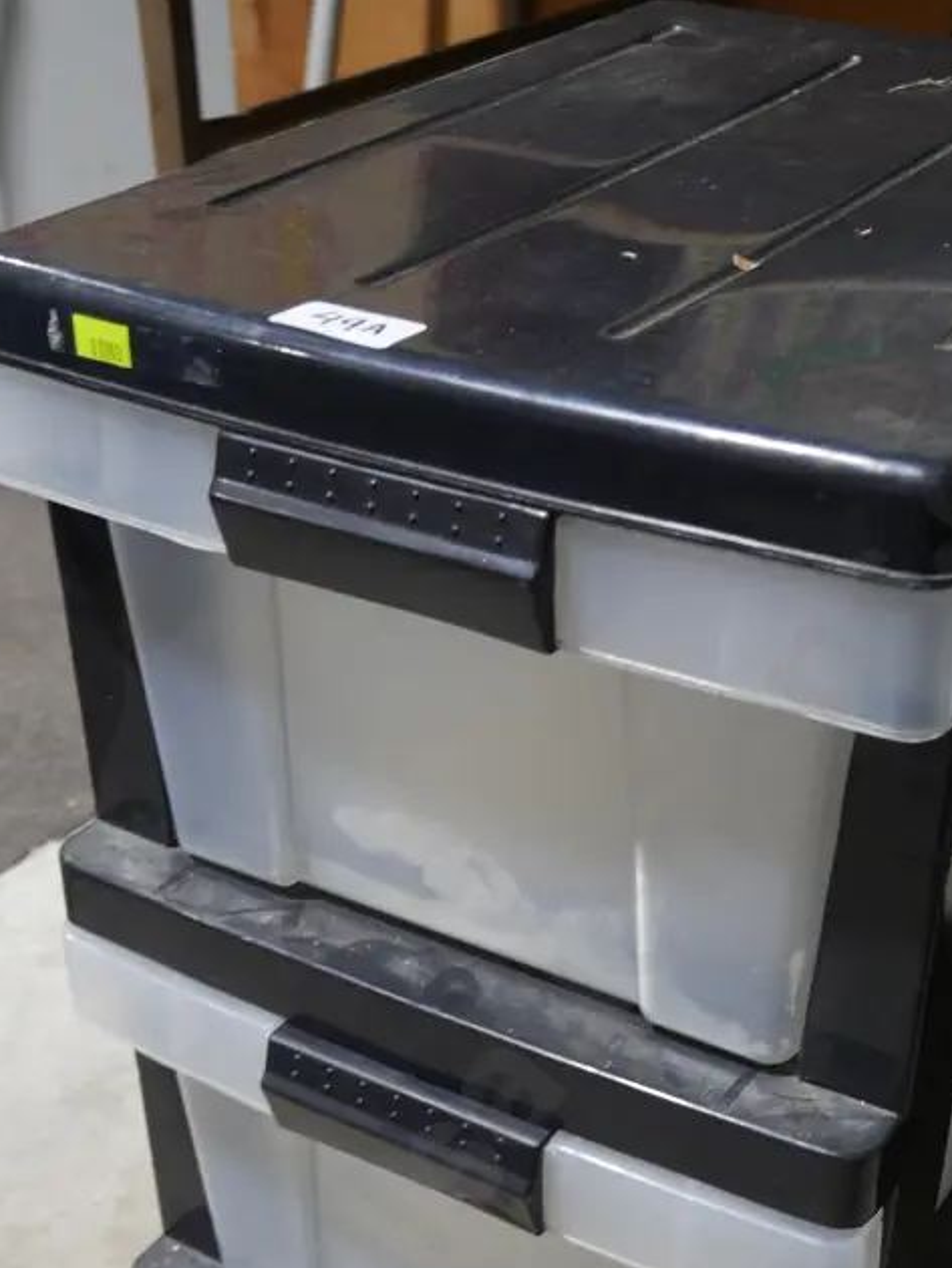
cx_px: 580
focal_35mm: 52
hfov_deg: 28.0
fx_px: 1905
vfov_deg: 35.7
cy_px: 996
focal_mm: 16
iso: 500
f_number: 3.6
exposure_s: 1/60
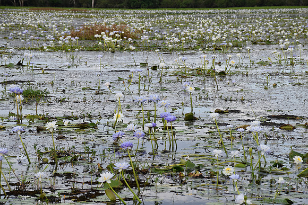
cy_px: 102
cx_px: 154
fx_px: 1284
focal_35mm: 150
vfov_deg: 9.2
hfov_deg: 13.7
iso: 200
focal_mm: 100
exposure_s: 1/320
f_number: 9
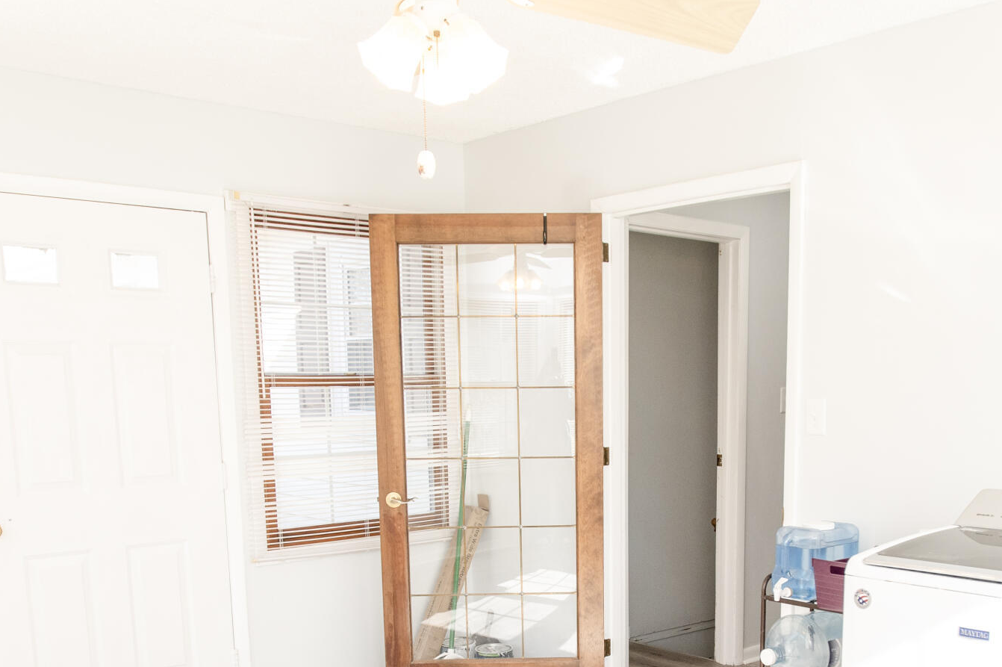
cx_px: 603
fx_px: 1057
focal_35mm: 38
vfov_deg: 33.6
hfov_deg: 50.4
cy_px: 571
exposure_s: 1/320
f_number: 4
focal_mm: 17
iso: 640
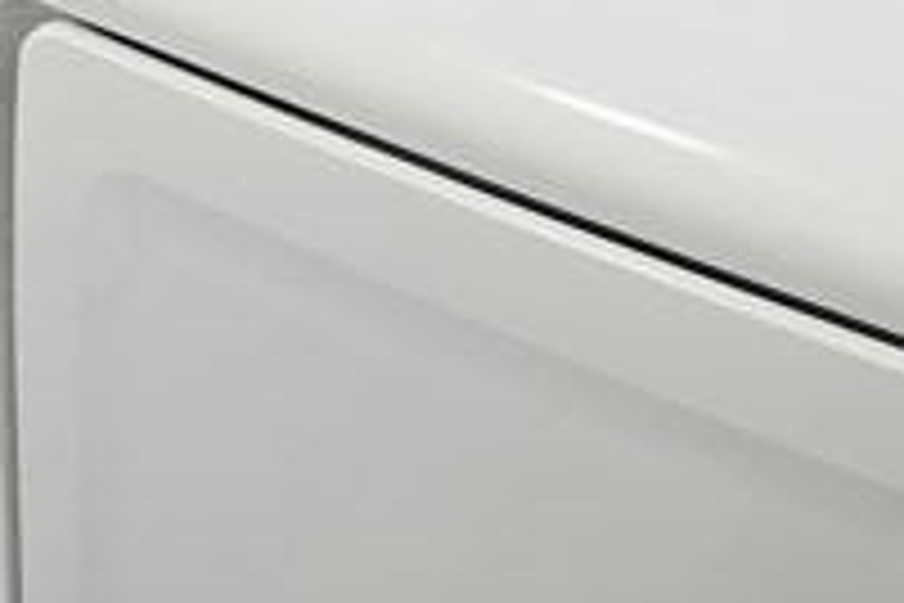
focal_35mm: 69
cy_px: 32
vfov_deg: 19.3
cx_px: 175
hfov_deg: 28.6
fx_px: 1733
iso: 125
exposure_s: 1/60
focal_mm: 2.2
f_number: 2.2
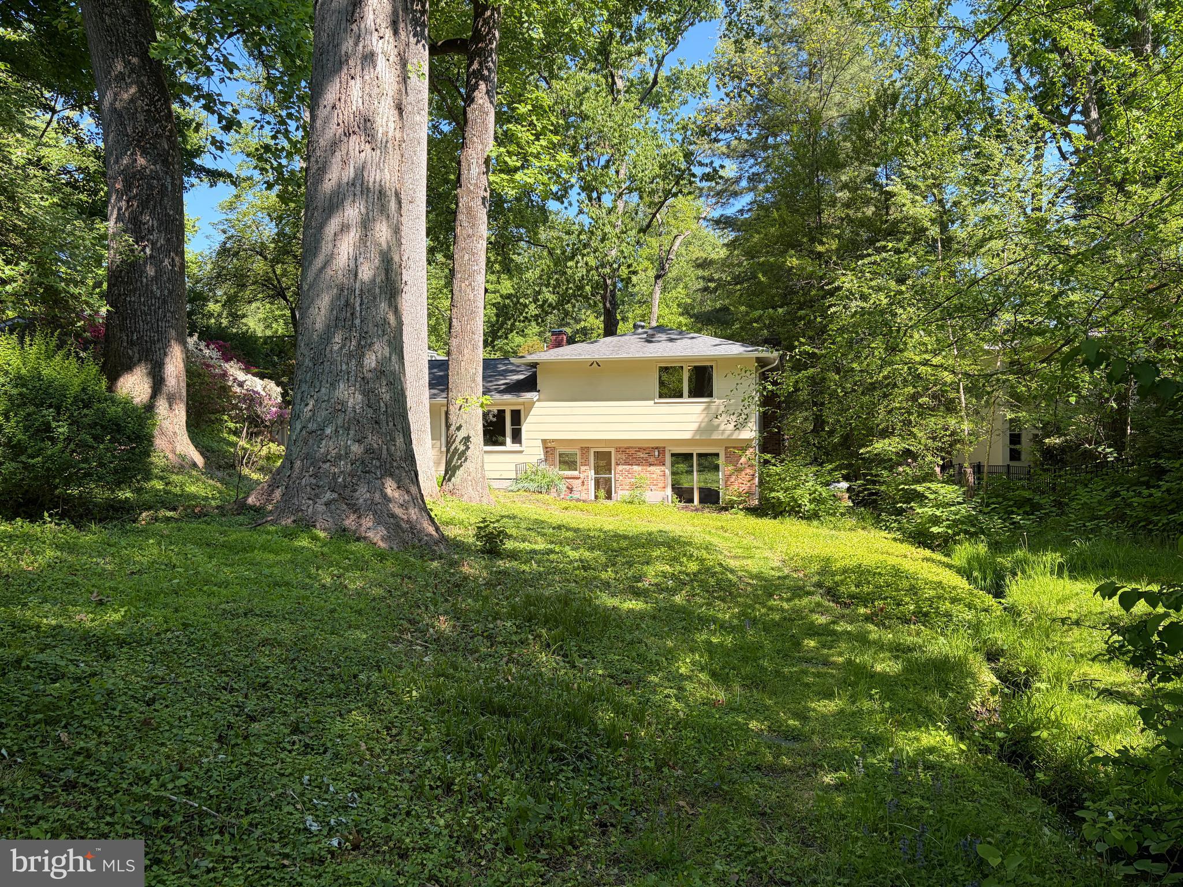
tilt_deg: -0.1
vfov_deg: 53.1
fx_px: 889
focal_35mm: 26
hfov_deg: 67.3
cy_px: 444
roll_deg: +0.9
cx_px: 592
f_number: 1.6
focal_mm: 5.96
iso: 64
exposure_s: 1/933
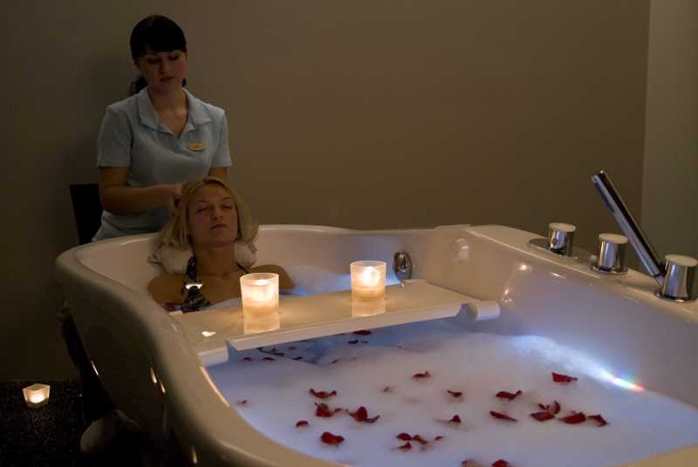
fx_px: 757
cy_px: 234
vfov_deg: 34.3
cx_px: 349
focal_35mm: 39
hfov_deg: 49.5
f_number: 3.3
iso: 400
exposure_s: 1/20
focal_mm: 26
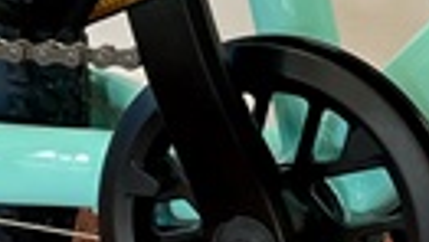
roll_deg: -1.2
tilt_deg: -15.9
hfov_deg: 11.9
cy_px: -206
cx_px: 635
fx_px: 1970
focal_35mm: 173
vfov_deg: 6.9
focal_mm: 5.1
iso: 100
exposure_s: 1/100
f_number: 1.6
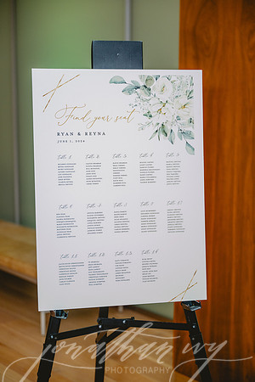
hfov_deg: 21.2
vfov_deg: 31.4
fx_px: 680
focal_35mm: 64
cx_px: 128
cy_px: 191
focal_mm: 64
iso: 1250
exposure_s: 1/80
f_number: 2.8
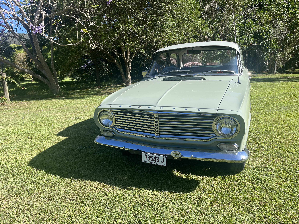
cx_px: 150
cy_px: 112
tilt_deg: -8.8
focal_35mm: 26
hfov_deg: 67.3
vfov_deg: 53.1
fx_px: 225
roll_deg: +5.8
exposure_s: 1/1647
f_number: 1.6
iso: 50
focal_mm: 5.1
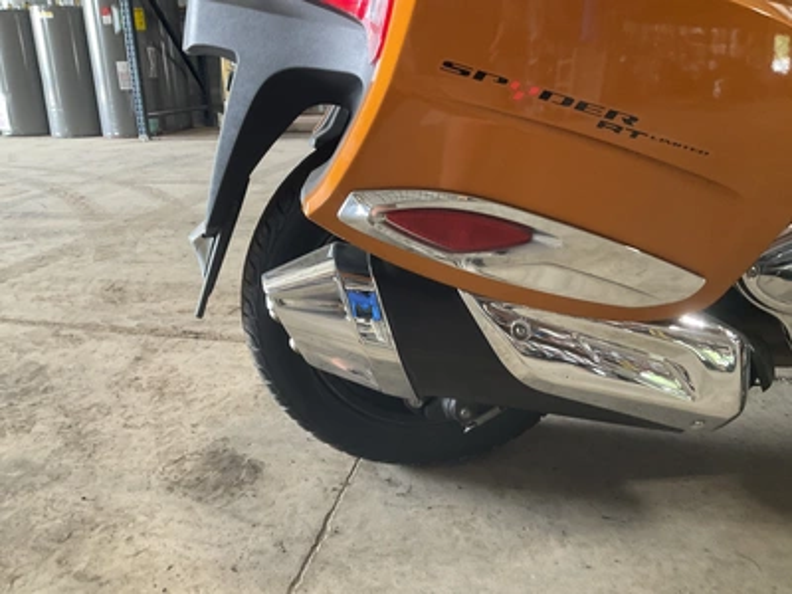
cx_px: 396
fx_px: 664
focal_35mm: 29
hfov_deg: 61.7
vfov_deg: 48.2
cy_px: 297
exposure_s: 1/60
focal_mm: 3
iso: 125
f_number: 1.8
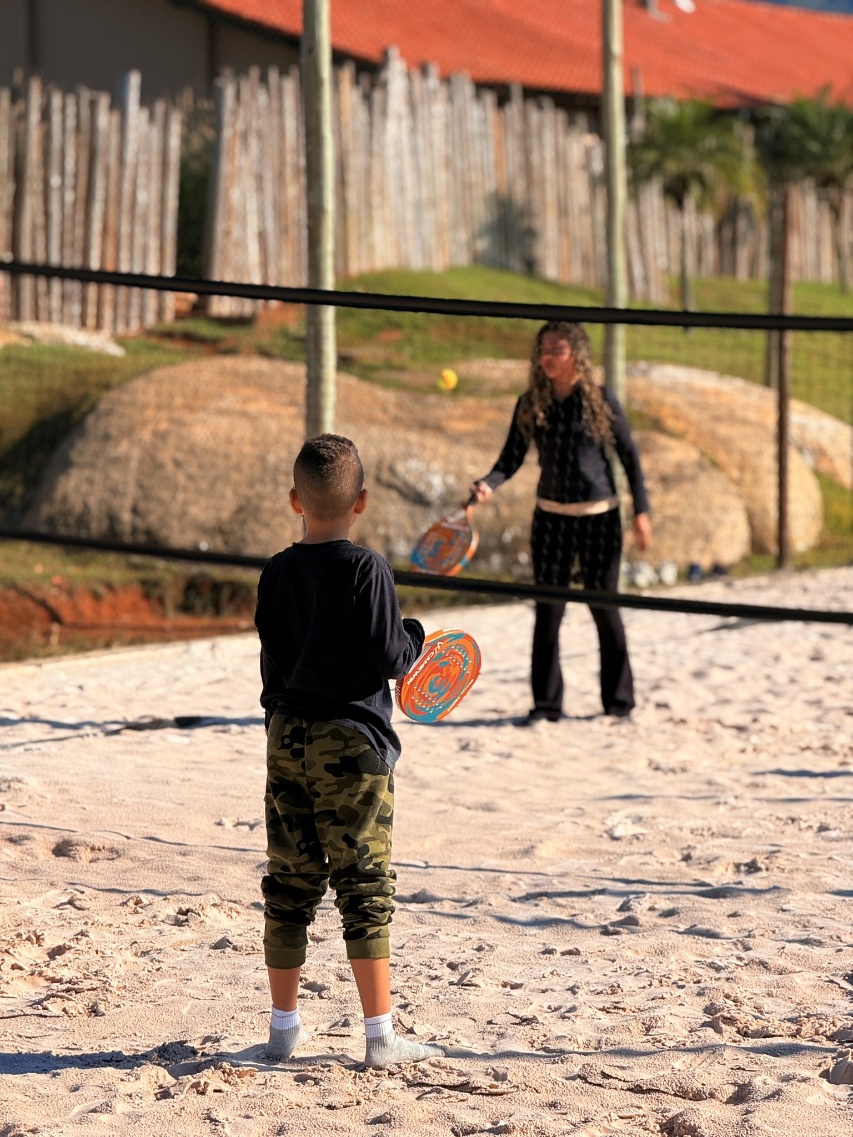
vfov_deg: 16.4
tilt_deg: -0.5
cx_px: 426
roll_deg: -0.2
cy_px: 568
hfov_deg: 12.3
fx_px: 3943
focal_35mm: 120
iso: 64
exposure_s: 1/1916
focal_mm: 15.66
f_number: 2.8
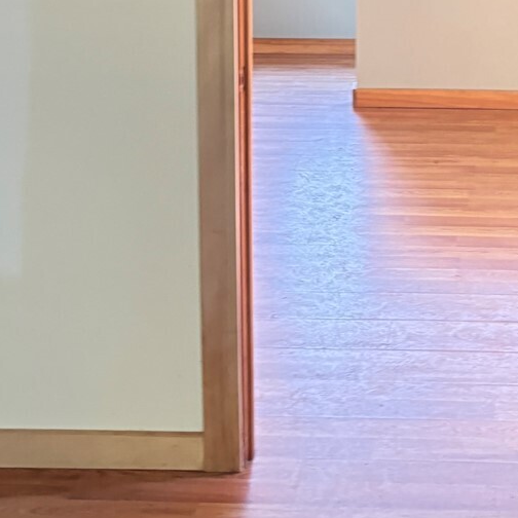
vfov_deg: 22.3
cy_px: -60
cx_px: 443
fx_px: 1236
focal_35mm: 73
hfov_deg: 23.2
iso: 400
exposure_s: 1/60
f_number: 1.6
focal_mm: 5.96
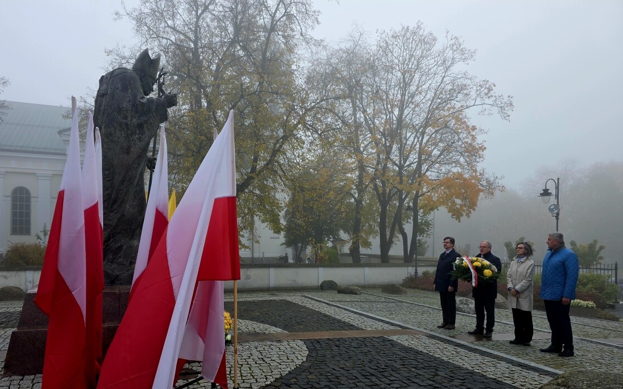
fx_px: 441
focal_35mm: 26
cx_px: 294
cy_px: 248
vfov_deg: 47.1
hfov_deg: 70.4
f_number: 1.7
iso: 80
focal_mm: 6.3
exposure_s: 1/1667
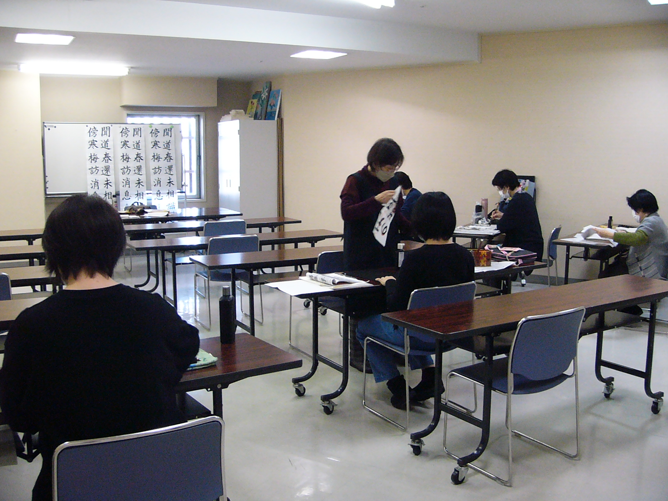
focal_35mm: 35
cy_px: 250
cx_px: 334
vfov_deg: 40.7
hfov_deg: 52.6
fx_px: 675
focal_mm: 4.6
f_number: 2.8
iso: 200
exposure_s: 1/40
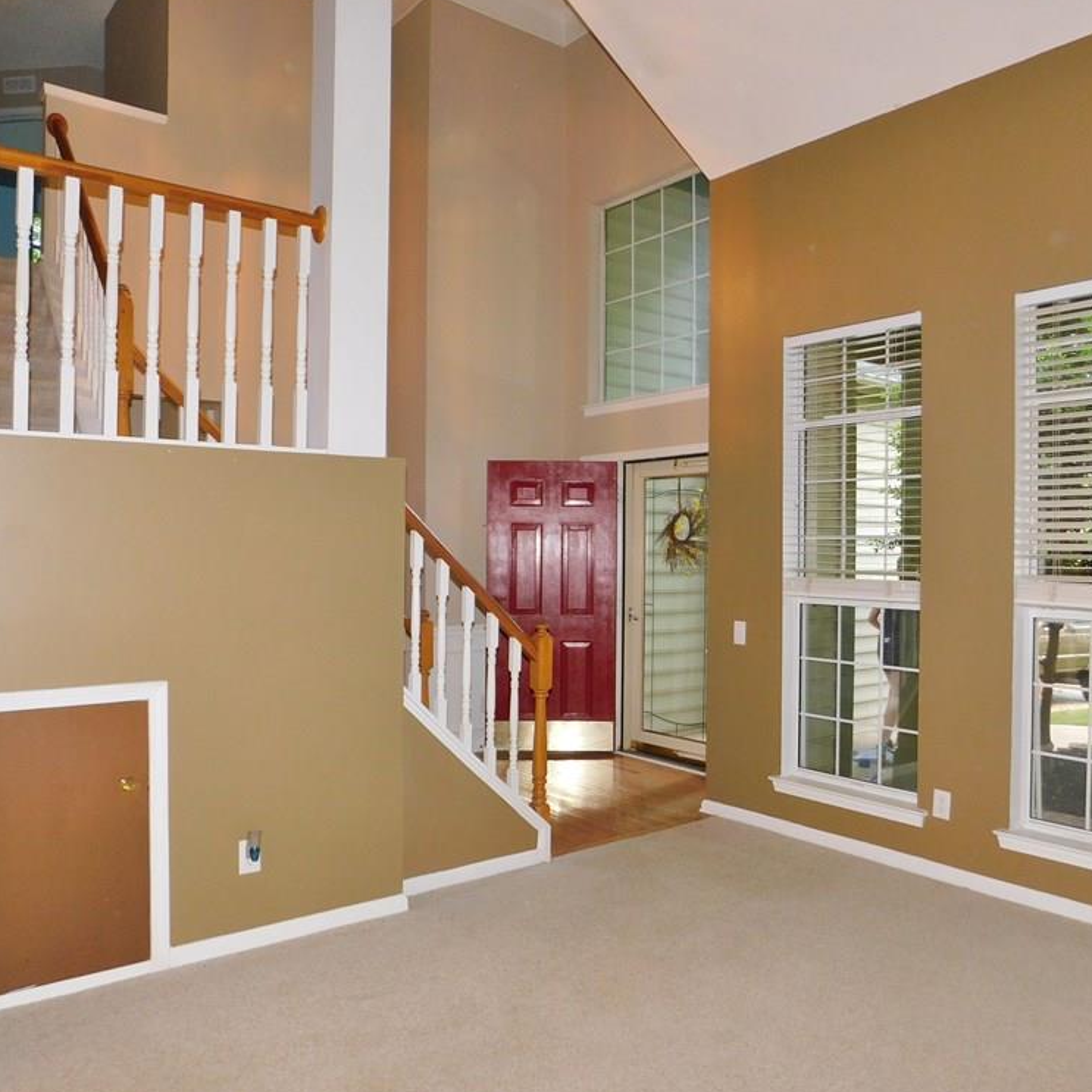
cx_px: 582
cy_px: 548
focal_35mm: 28
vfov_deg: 57.3
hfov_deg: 57.3
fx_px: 999
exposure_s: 1/30
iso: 220
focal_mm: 4
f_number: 3
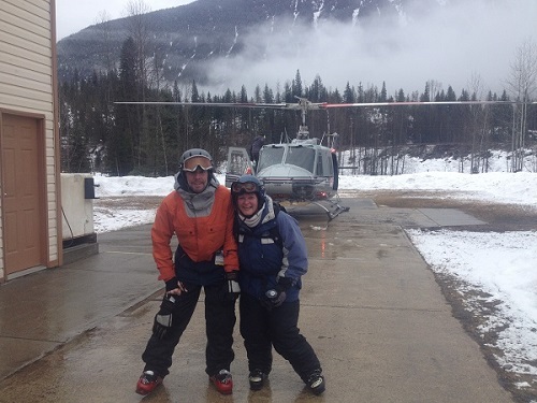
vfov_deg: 40.7
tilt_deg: -2.6
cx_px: 268
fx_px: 543
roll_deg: +0.2
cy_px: 202
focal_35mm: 35
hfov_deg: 52.6
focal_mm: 4.28
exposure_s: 1/746
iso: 50
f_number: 2.4
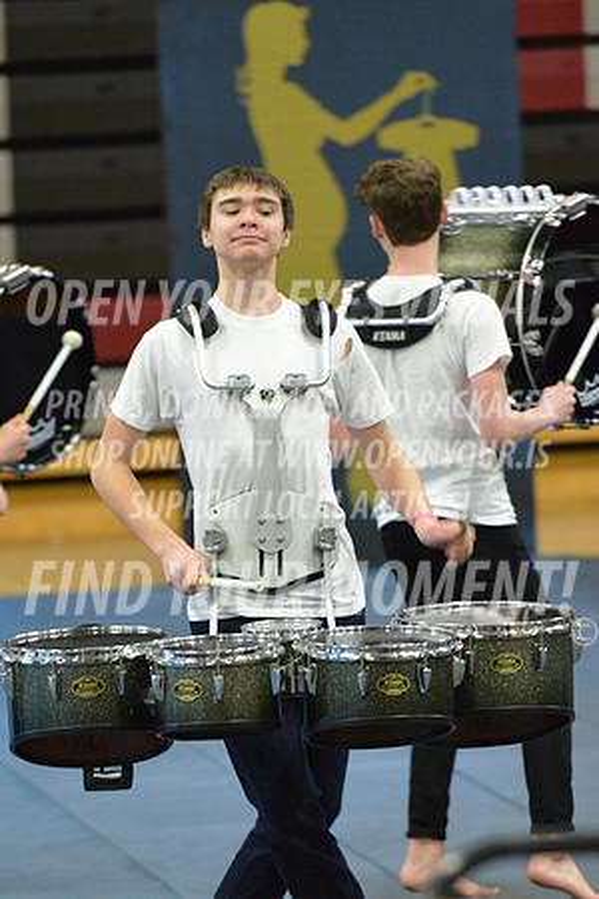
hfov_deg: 6.9
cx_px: 300
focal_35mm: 200
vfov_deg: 10.3
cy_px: 450
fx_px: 4991
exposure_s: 1/200
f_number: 3.2
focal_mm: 200
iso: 5000
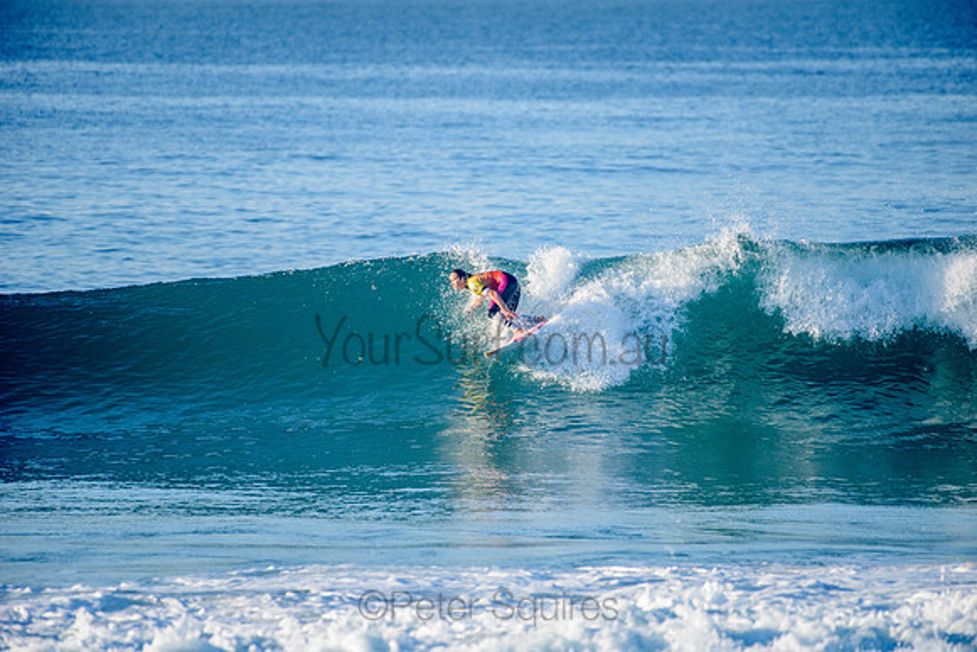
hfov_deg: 4.1
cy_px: 326
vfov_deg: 2.8
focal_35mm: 500
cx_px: 488
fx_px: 13572
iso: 360
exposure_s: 1/1600
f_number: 5.6
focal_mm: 500
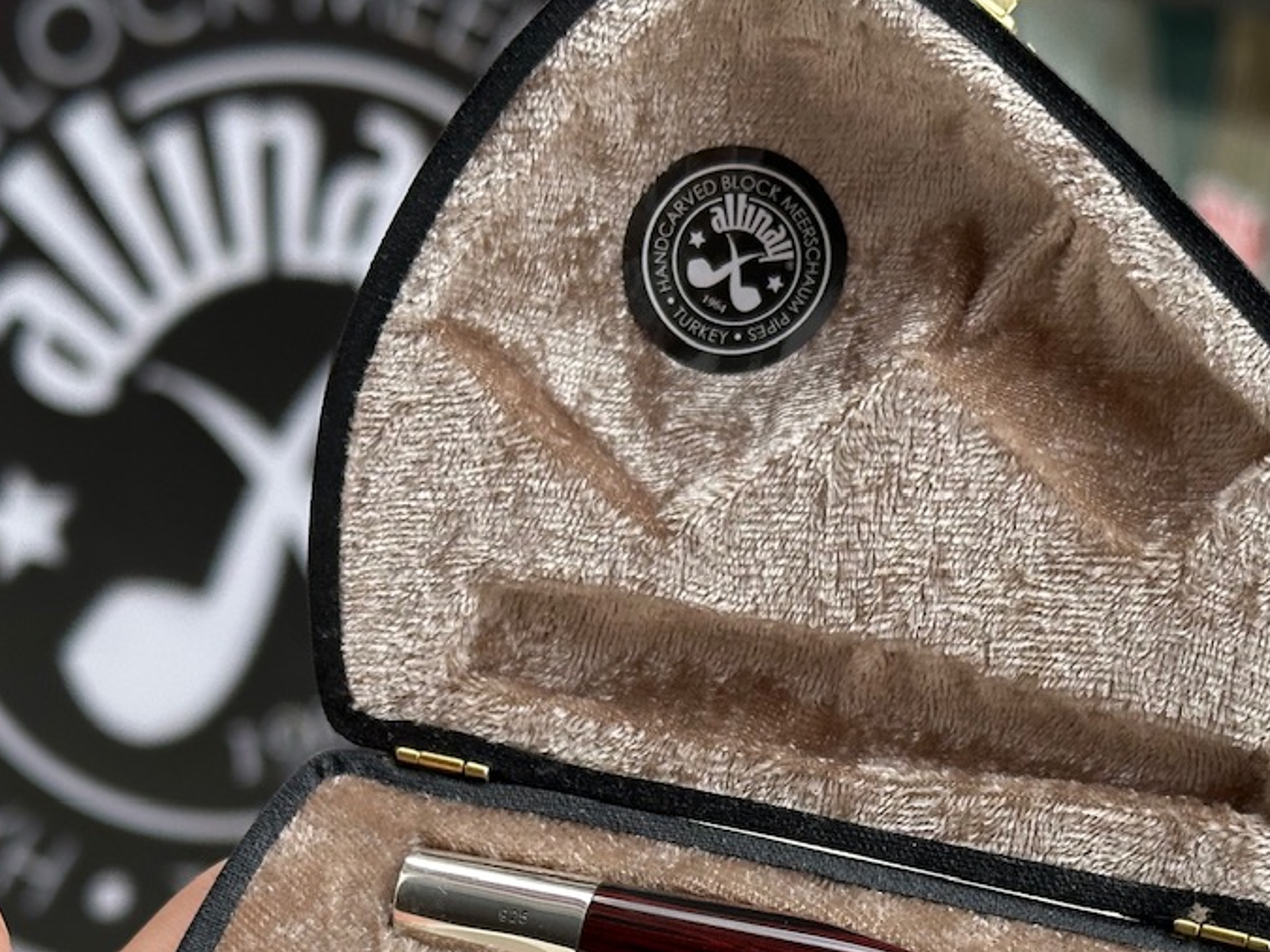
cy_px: 871
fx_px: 3338
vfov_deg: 16.0
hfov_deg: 21.5
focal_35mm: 91
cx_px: 817
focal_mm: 6.86
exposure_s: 1/1721
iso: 64
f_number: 1.78
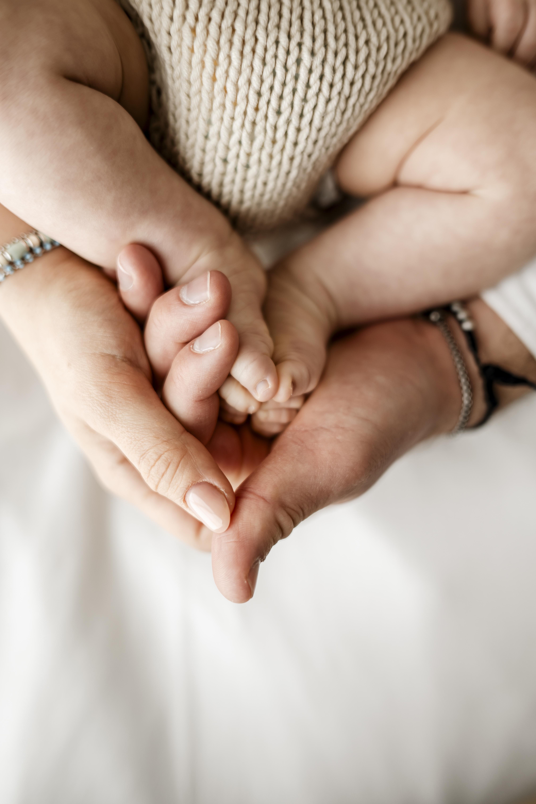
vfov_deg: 48.5
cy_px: 402
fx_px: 893
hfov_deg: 33.4
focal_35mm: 40
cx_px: 268
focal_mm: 40
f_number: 2
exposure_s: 1/250
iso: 160
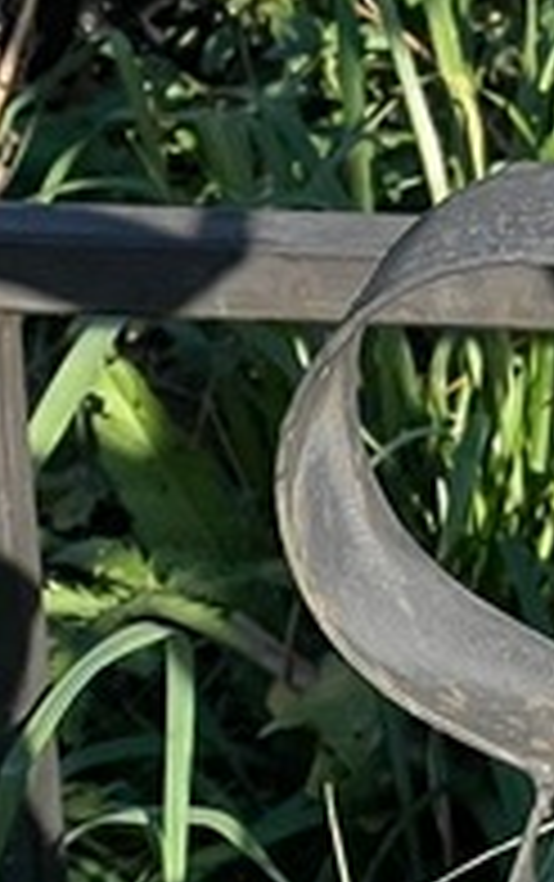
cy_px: -144
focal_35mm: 333
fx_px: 8021
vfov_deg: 6.3
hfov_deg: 3.8
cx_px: 1712
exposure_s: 1/968
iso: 32
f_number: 2.8
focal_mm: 9
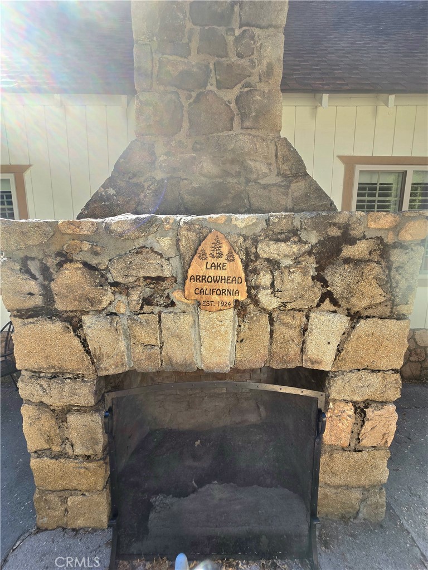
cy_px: 285
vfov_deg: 106.2
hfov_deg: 89.9
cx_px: 214
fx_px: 214
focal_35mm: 13
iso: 50
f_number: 2.2
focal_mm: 2.2
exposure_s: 1/385
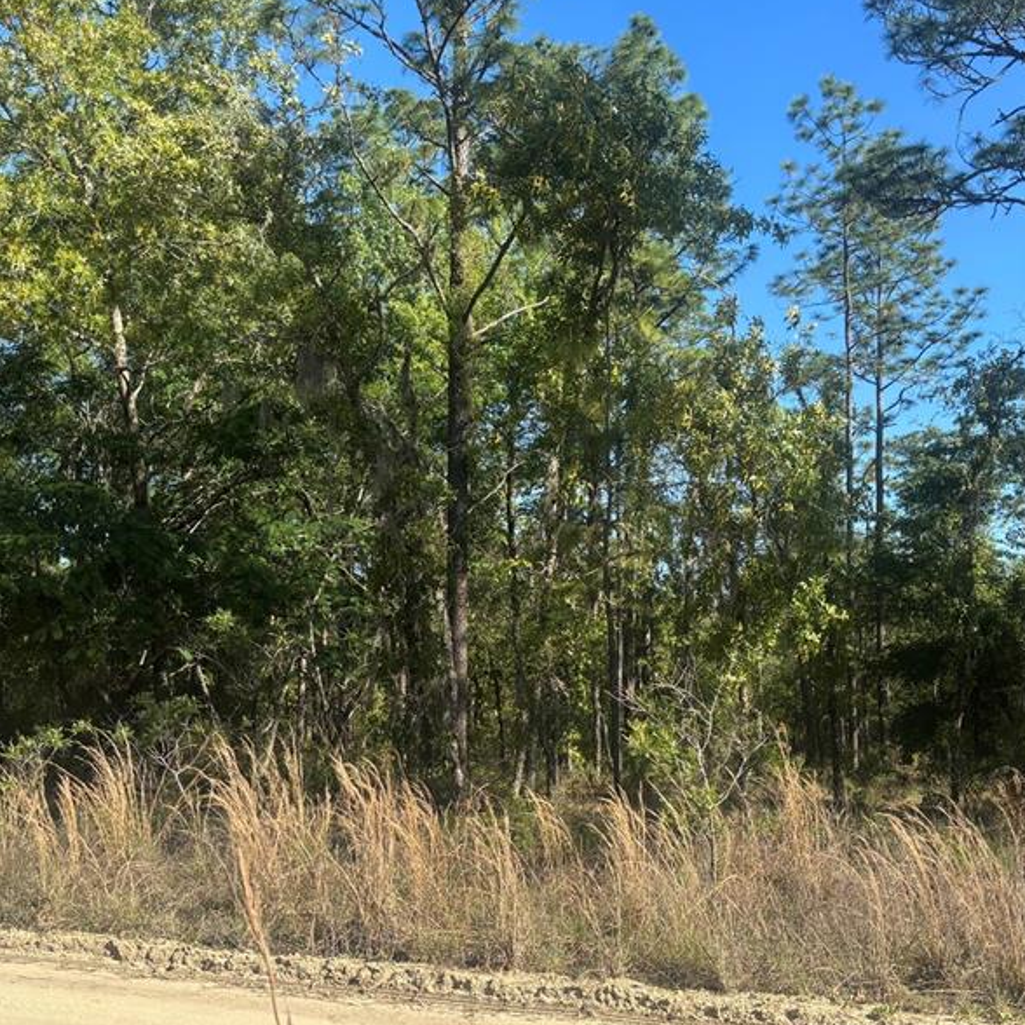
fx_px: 1340
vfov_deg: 41.7
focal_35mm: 40
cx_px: 612
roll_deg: -0.1
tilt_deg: +3.2
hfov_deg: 41.7
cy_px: 594
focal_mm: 5.96
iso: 50
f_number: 1.6
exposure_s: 1/1984
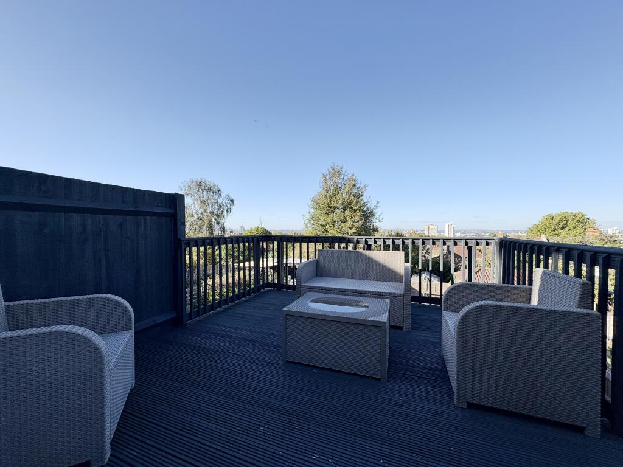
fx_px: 252
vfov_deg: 85.7
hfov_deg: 102.1
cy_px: 234
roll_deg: -0.1
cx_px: 312
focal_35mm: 14
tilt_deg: -0.5
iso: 50
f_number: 2.2
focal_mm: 2.22
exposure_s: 1/1160
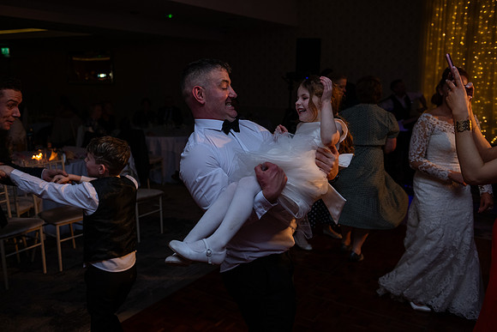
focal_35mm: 32
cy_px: 166
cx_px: 248
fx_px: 442
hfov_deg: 58.7
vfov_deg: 41.1
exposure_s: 1/160
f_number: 3.5
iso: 1000
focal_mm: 32
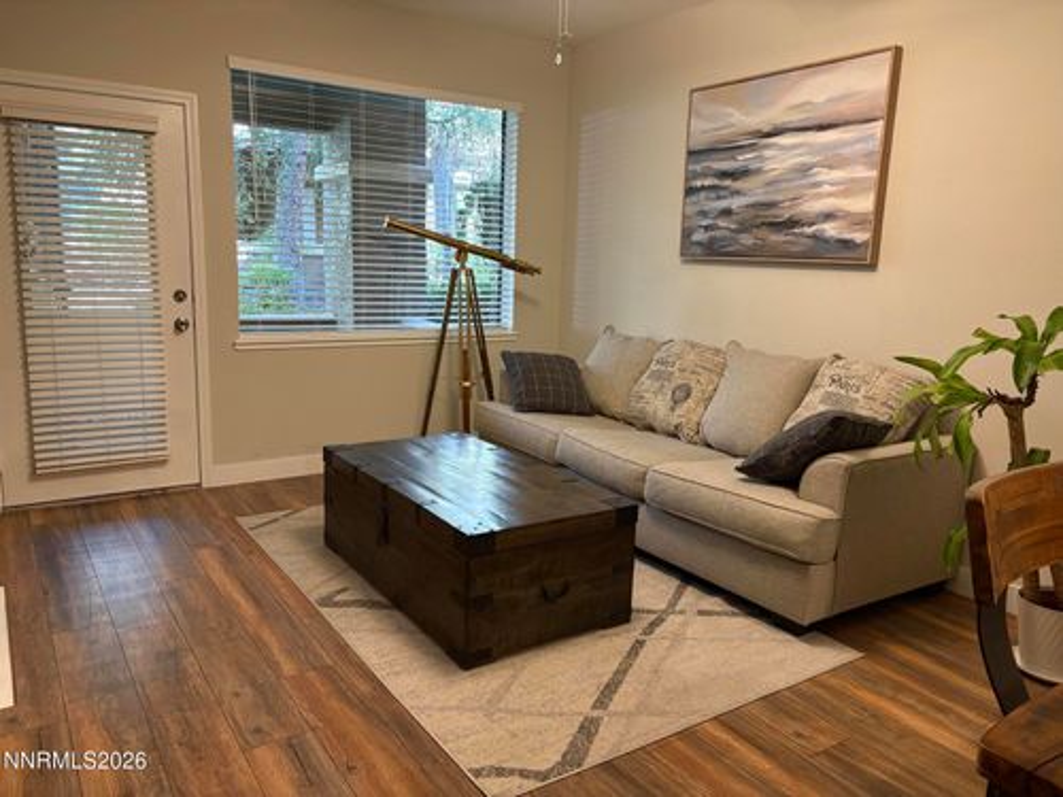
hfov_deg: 67.3
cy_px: 398
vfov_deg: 53.1
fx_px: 798
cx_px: 532
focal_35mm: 26
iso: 250
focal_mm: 5.96
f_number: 1.6
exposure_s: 1/60
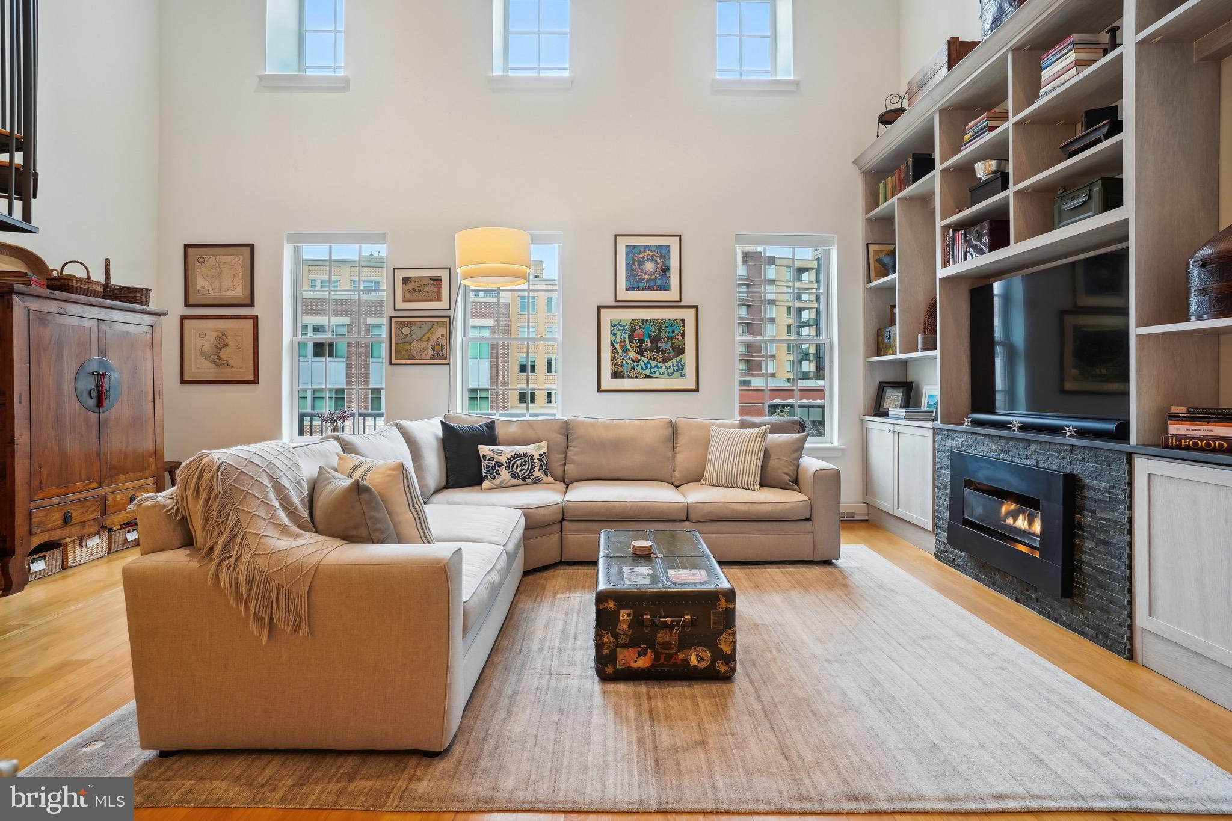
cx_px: 616
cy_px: 410
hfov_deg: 93.3
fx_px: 582
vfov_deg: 70.4
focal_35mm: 17
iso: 640
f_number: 8
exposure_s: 1/25
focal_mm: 17
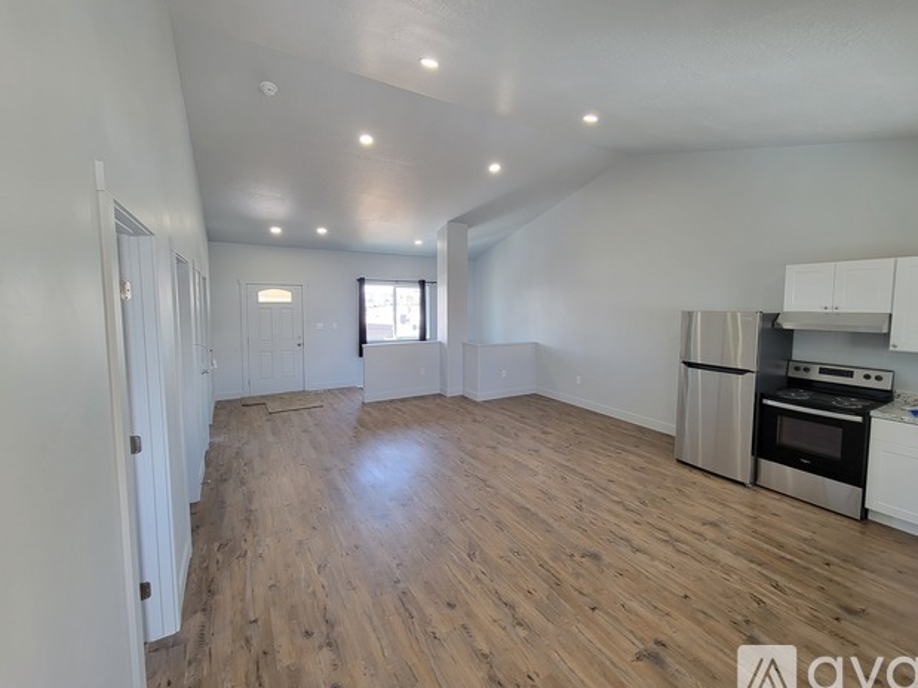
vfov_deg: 85.6
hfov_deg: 102.0
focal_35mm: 14
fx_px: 371
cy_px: 334
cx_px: 483
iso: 160
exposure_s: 1/60
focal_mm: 2.2
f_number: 2.2
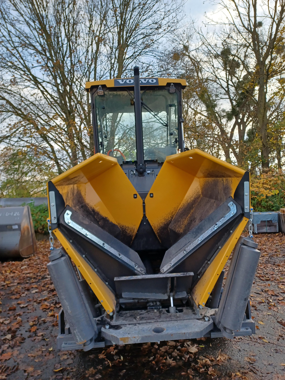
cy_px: 190
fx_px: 274
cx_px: 142
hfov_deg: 54.9
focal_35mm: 25
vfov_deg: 69.4
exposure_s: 1/111
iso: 32
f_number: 1.8
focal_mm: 4.6
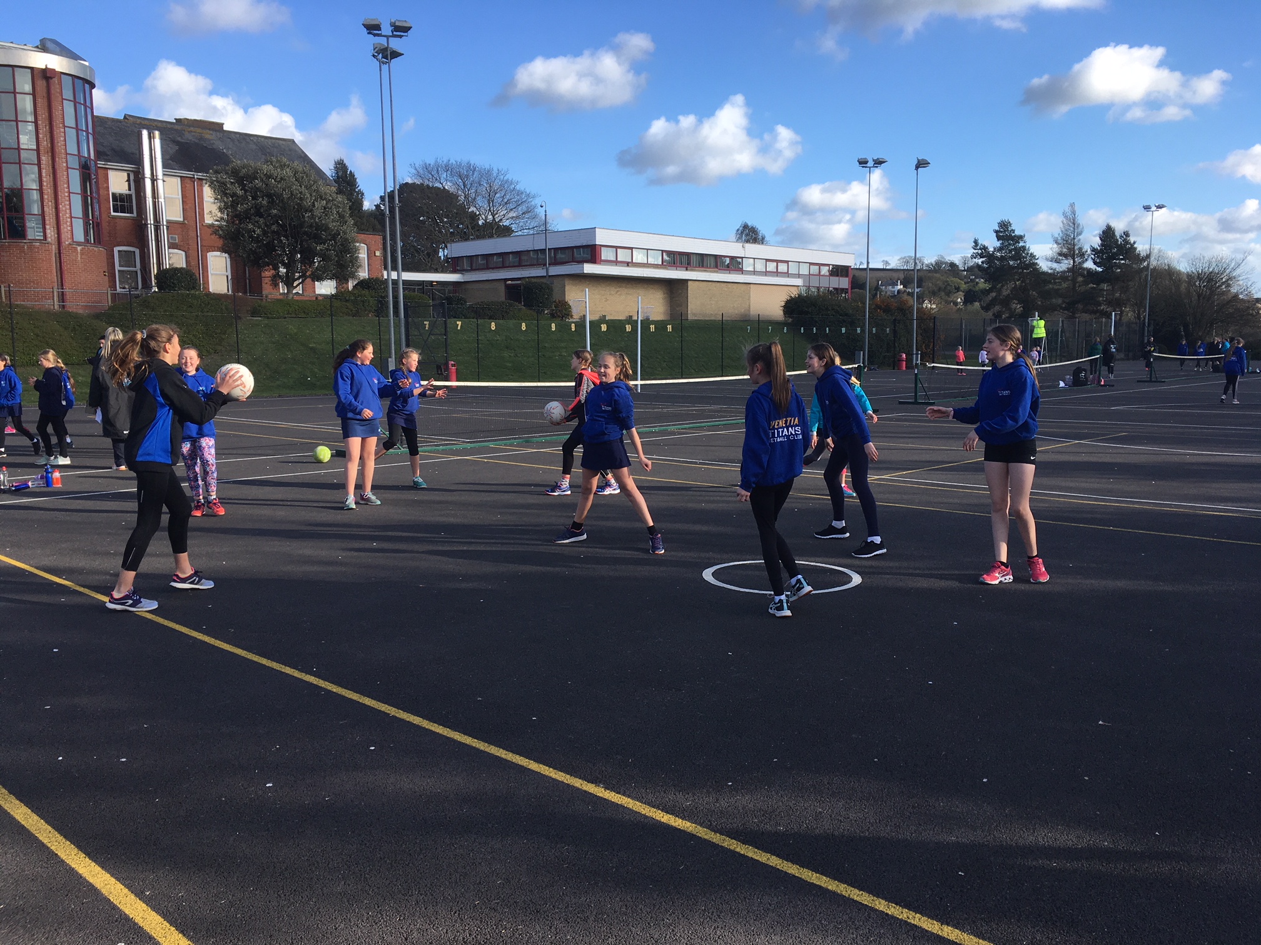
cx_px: 630
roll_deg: +0.2
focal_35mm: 29
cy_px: 472
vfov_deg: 48.2
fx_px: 1056
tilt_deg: -6.3
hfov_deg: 61.7
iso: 25
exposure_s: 1/699
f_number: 2.2
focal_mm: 4.15
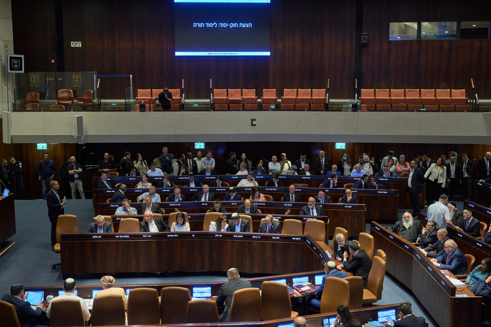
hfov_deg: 41.9
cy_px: 160
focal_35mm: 47
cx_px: 243
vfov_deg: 28.6
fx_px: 641
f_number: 3.5
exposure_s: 1/200
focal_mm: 46
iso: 2500
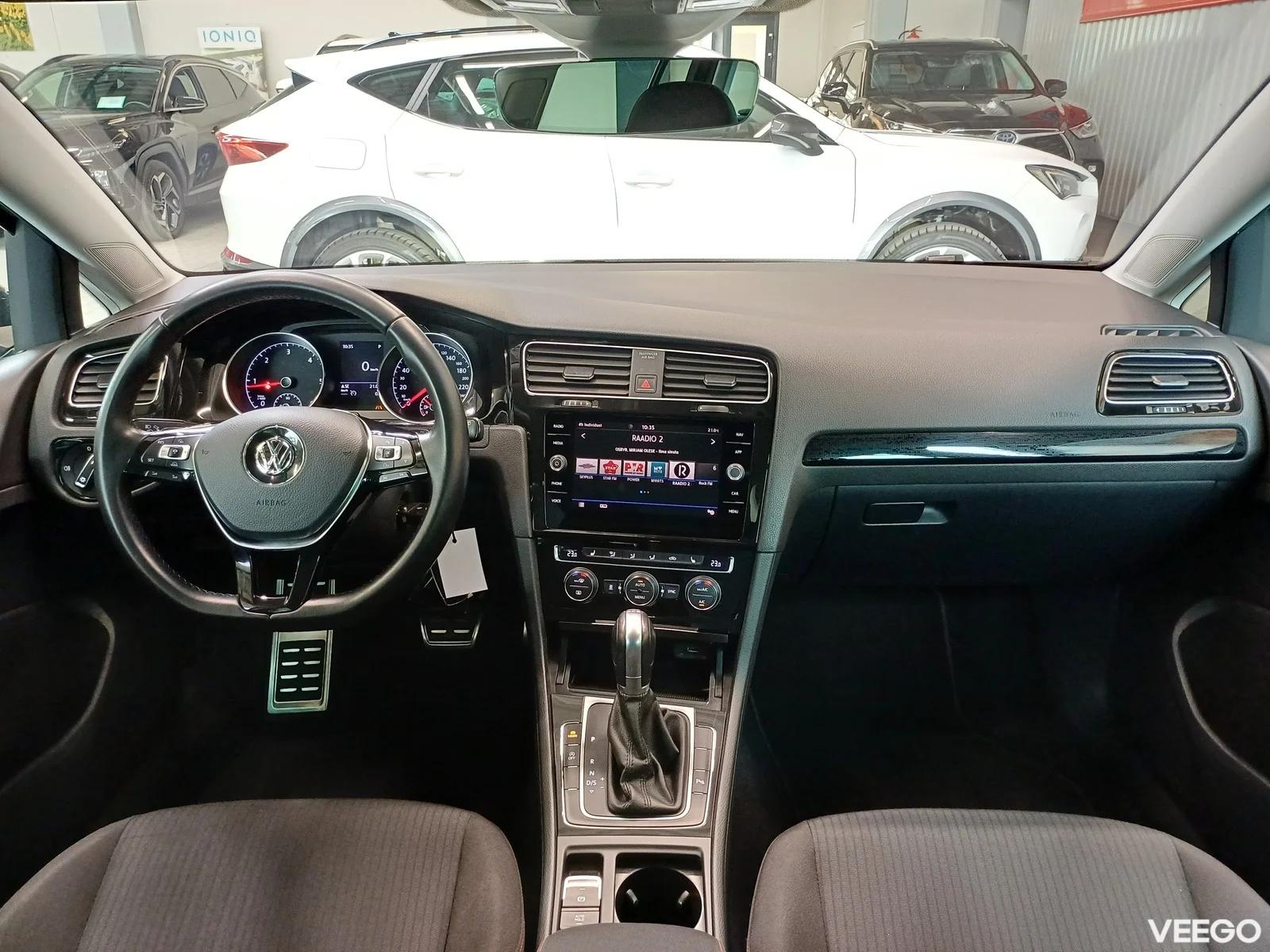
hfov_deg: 69.4
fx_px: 917
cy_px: 476
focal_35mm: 25
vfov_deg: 54.9
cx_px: 635
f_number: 1.8
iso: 500
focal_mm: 4.65
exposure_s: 1/25
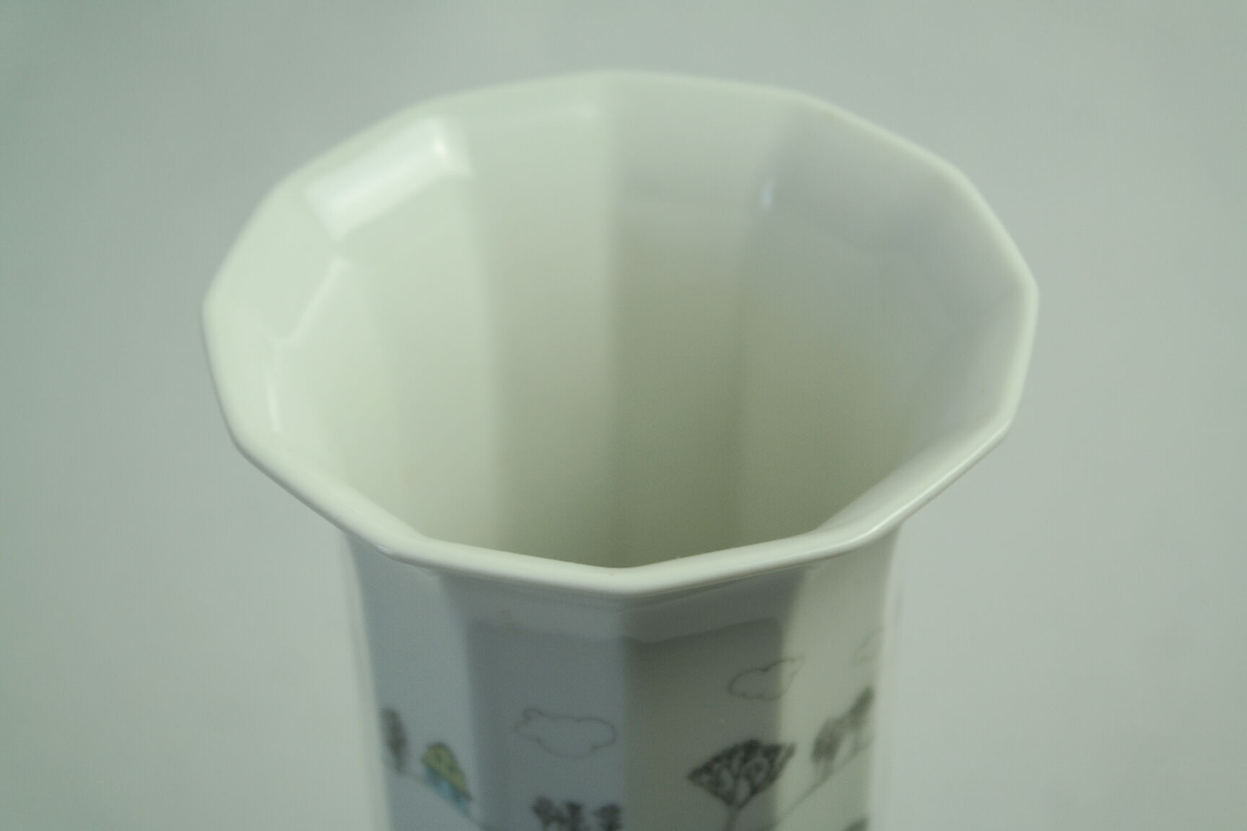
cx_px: 624
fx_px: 2667
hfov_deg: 26.3
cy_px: 416
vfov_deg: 17.7
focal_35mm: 77
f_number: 5.6
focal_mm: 50
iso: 200
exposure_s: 1/30
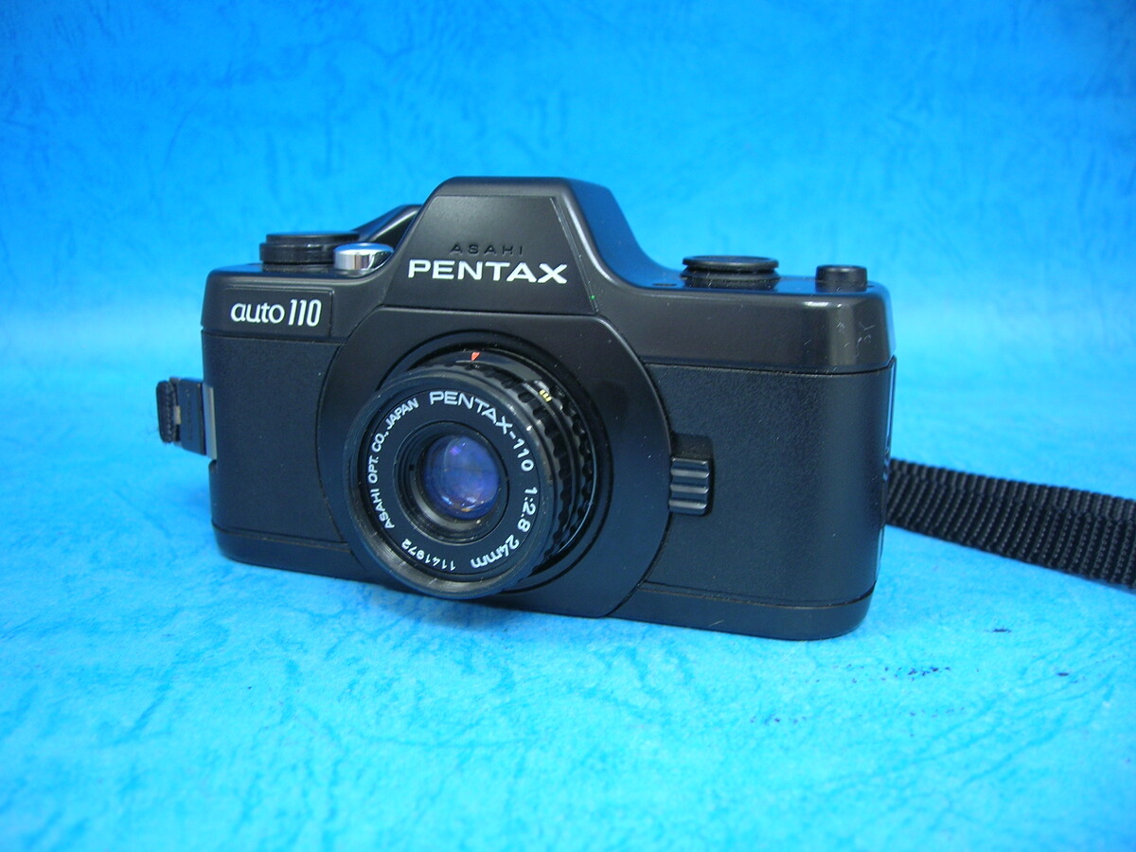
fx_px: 1116
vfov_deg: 41.8
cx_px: 568
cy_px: 426
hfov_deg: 54.0
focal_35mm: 34
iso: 50
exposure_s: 1/5
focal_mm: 5.7
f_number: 2.9
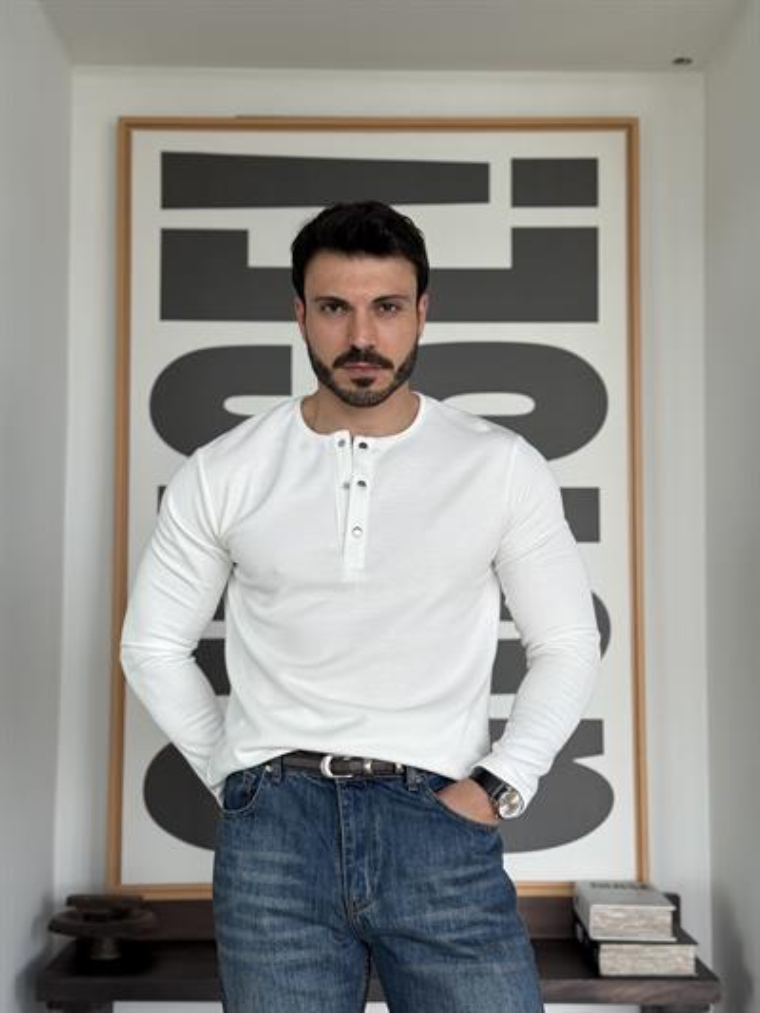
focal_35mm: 48
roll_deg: -0.4
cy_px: 506
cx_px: 380
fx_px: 1405
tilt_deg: +4.0
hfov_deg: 30.3
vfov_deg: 39.6
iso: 64
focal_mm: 6.76
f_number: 1.78
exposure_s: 1/159
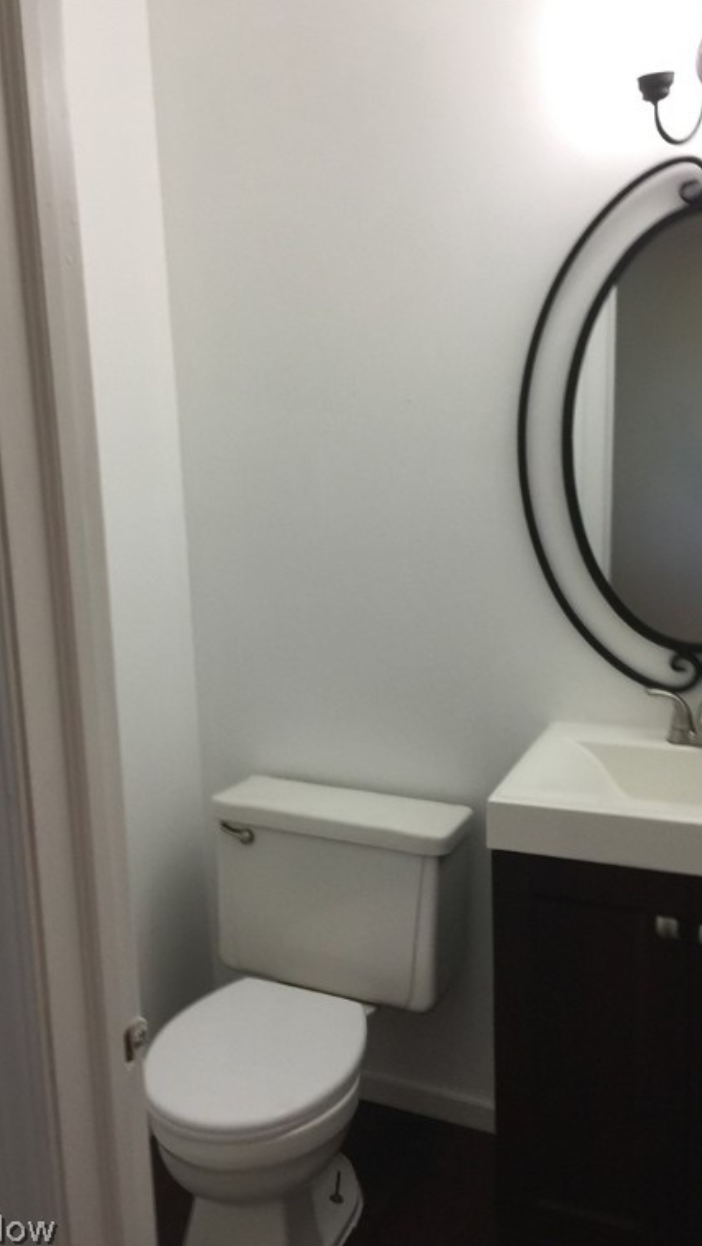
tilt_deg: -11.5
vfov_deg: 61.0
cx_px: 358
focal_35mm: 32
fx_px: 1058
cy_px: 625
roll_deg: +2.3
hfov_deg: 36.7
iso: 50
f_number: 2.2
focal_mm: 4.15
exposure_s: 1/30
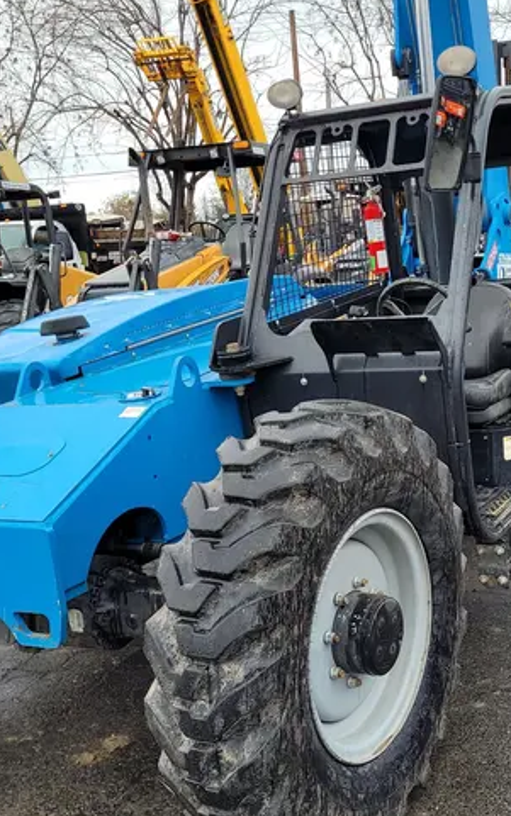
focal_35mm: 42
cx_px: 350
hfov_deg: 30.3
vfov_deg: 46.8
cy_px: 500
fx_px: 935
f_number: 1.8
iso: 40
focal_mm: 5.4
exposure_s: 1/265
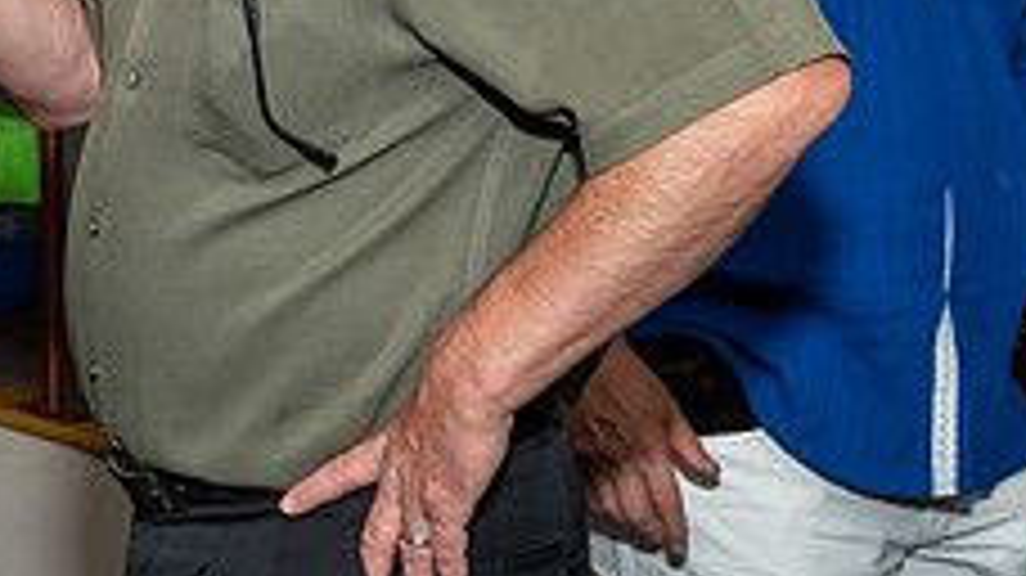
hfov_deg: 17.8
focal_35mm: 111
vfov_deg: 10.8
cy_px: -7
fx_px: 3018
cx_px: -366
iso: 400
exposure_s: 1/250
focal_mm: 20
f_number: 5.6
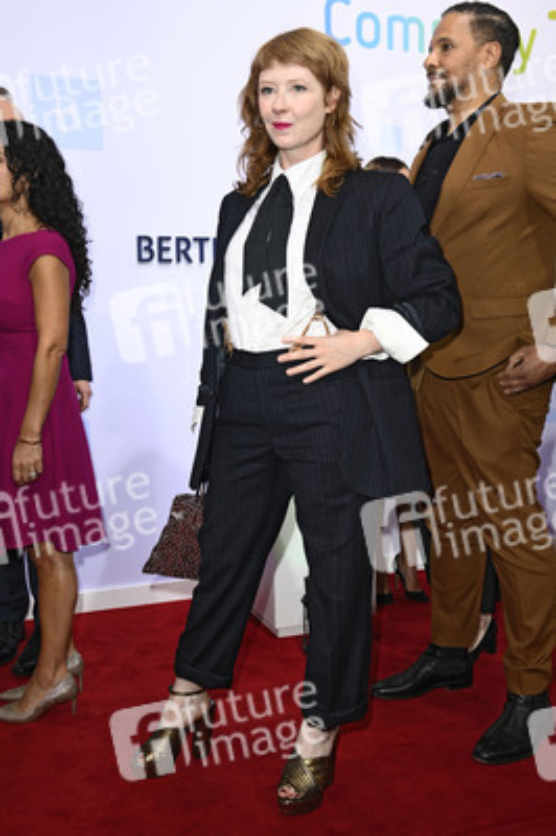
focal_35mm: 40
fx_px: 928
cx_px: 278
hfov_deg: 33.3
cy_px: 418
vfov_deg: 48.5
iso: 400
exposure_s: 1/250
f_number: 6.3
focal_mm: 40
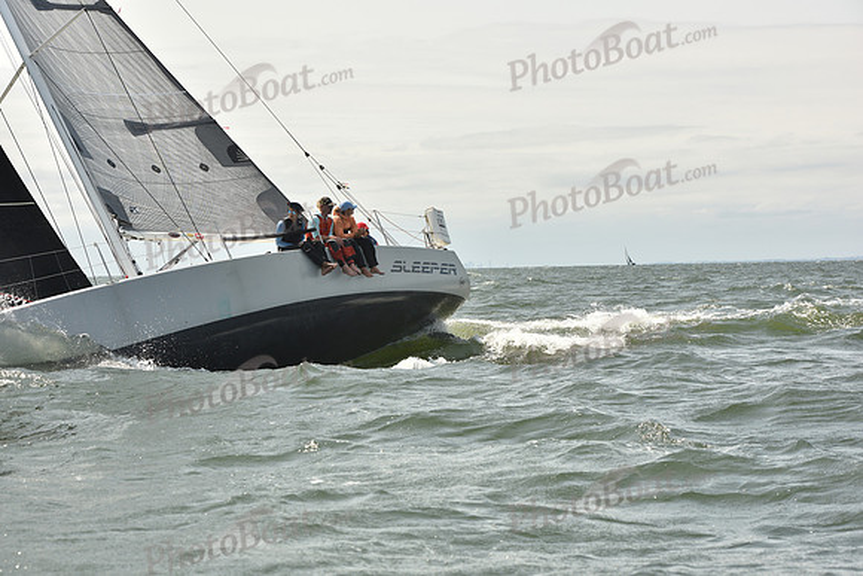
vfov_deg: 14.9
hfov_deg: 22.1
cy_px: 288
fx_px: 2206
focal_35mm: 92
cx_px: 432
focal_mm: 92
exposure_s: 1/800
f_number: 8
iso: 250
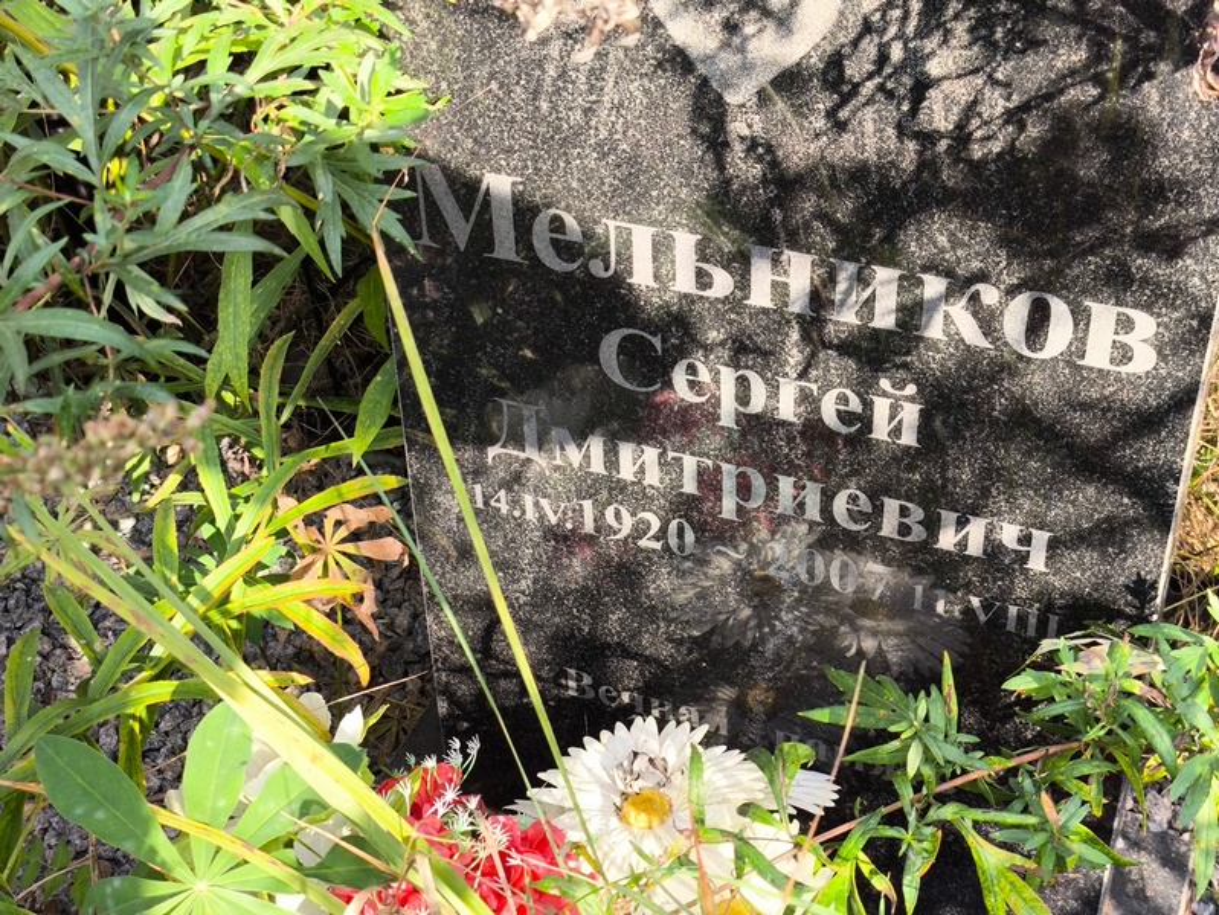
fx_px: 1762
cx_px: 610
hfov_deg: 38.2
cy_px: 458
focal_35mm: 50
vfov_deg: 29.1
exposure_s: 1/228
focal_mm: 4.71
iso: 50
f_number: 1.7
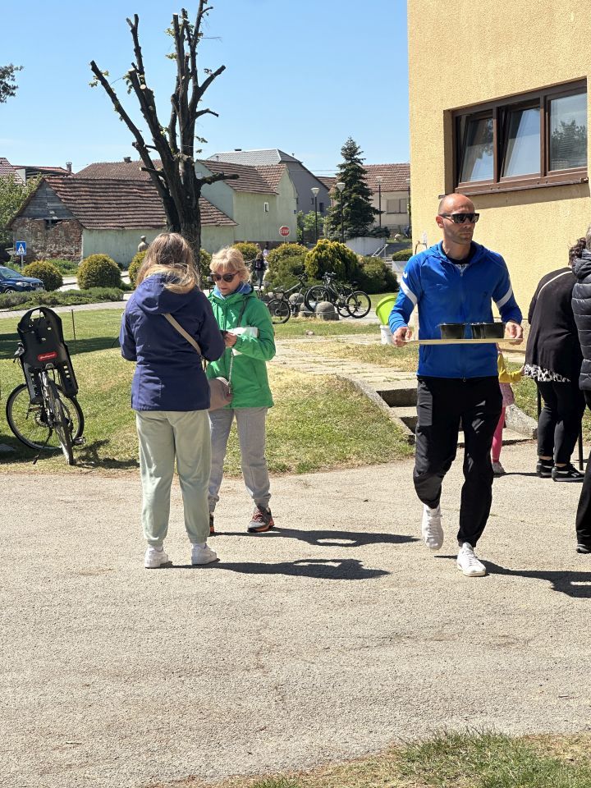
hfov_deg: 19.1
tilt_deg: -2.8
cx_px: 296
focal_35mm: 77
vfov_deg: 25.3
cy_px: 394
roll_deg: +1.0
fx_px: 1753
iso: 32
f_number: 2.8
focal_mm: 9
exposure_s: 1/708
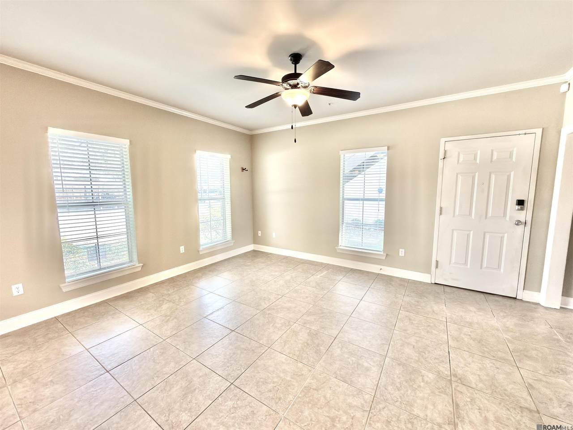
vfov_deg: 85.7
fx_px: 232
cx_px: 286
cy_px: 215
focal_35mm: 14
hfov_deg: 102.1
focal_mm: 2.22
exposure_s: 1/30
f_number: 2.2
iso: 64
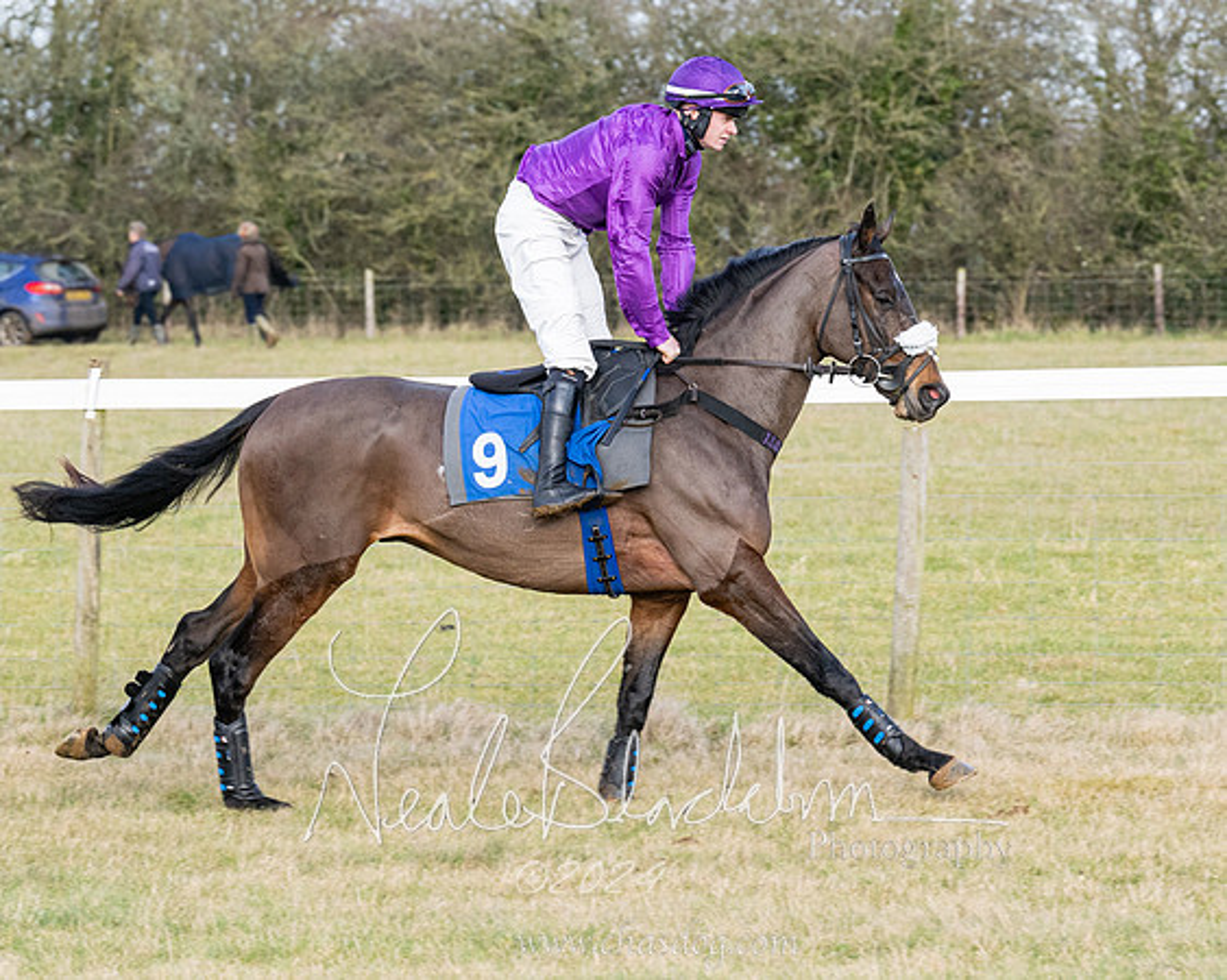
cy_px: 546
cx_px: 719
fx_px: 8186
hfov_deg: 8.6
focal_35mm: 225
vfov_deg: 6.9
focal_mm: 104
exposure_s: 1/800
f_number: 5
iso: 400
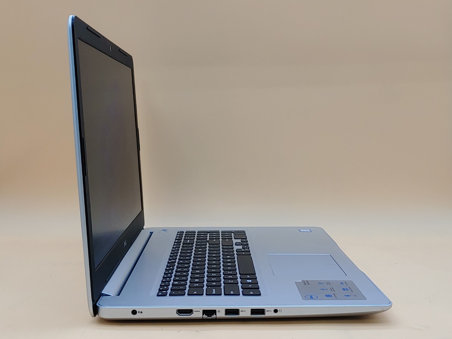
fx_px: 601
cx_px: 226
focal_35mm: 46
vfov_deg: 31.5
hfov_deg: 41.2
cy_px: 170
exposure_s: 1/119
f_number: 1.8
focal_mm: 4.36
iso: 50
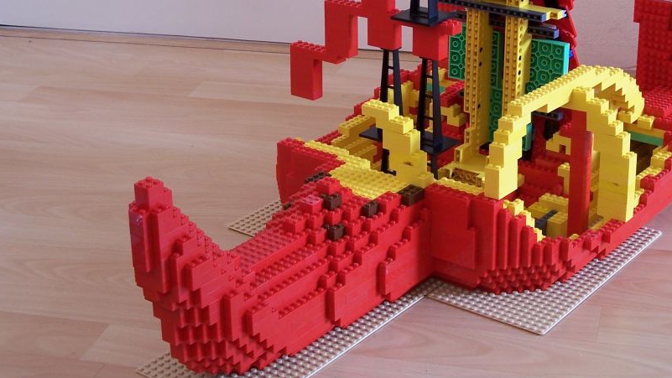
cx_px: 425
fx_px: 1265
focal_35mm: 71
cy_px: 94
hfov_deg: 29.6
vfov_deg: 16.9
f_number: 3
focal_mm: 8.5
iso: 80
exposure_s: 1/6
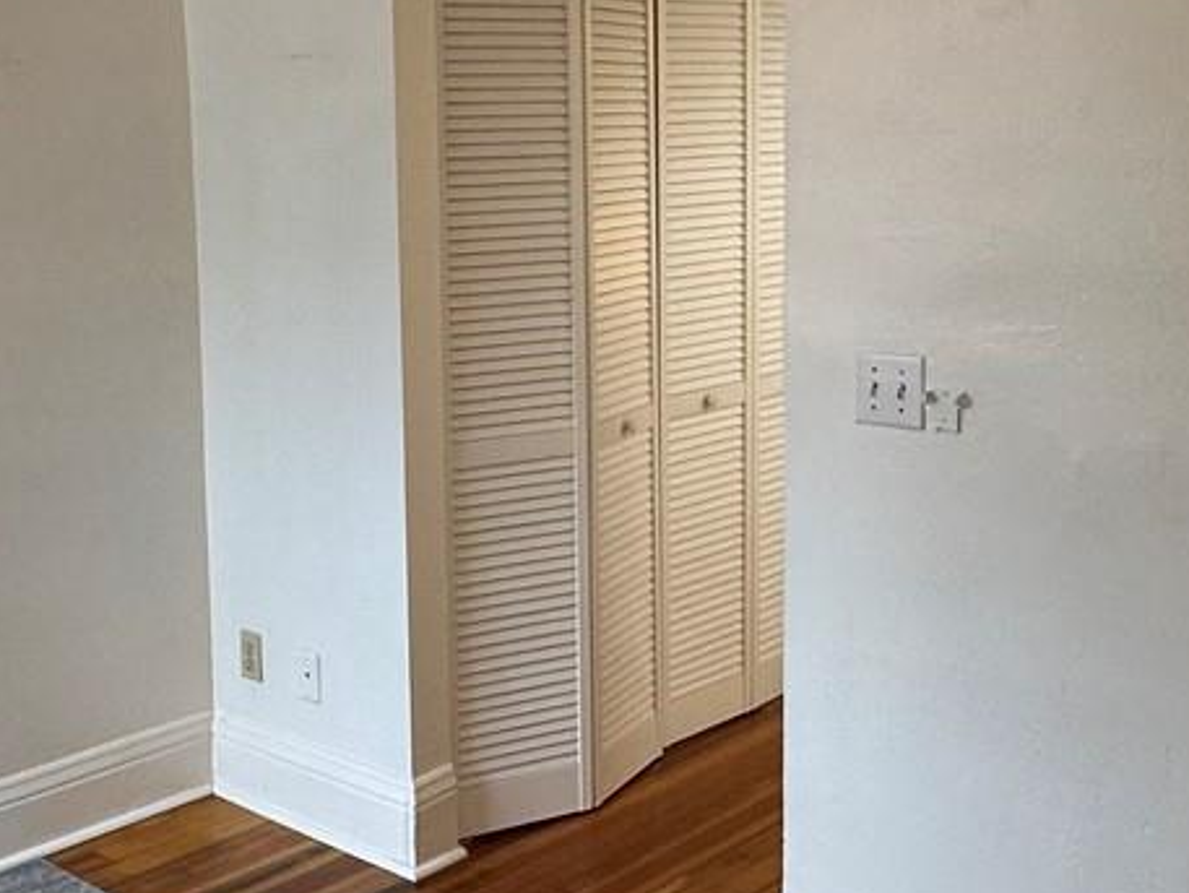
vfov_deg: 29.6
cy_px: 367
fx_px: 1684
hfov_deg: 38.0
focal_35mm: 49
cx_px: 312
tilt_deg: -8.2
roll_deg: +2.0
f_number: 2.2
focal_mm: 2.22
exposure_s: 1/120
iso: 160
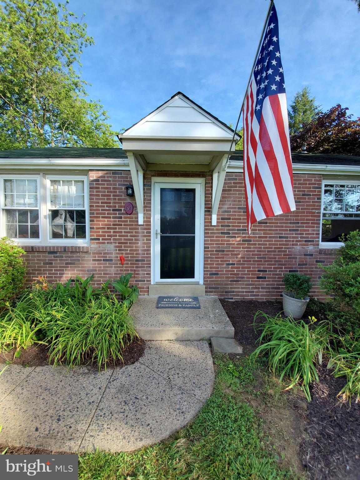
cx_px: 180
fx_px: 180
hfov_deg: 89.9
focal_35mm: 13
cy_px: 240
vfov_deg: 106.2
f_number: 2.2
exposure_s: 1/285
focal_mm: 1.8
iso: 50
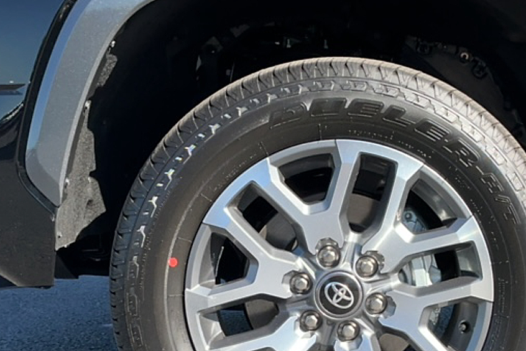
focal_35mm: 59
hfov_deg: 33.8
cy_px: 298
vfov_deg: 22.6
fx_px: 862
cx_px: 316
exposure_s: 1/504
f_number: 1.8
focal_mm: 3
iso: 25
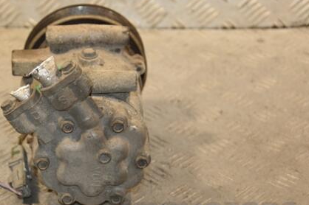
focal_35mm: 125
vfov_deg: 10.9
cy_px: 115
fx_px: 1072
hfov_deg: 16.3
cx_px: 90
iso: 800
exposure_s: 1/160
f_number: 5
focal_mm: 58
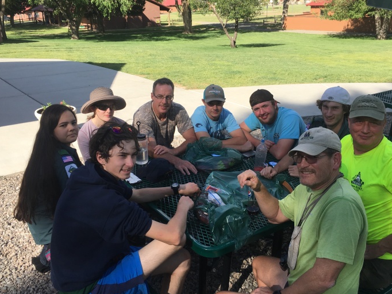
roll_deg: +1.9
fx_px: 385
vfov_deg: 41.8
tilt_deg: -20.1
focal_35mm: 34
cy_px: 139
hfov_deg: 53.9
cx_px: 208
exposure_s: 1/785
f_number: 2.2
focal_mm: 4.15
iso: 25
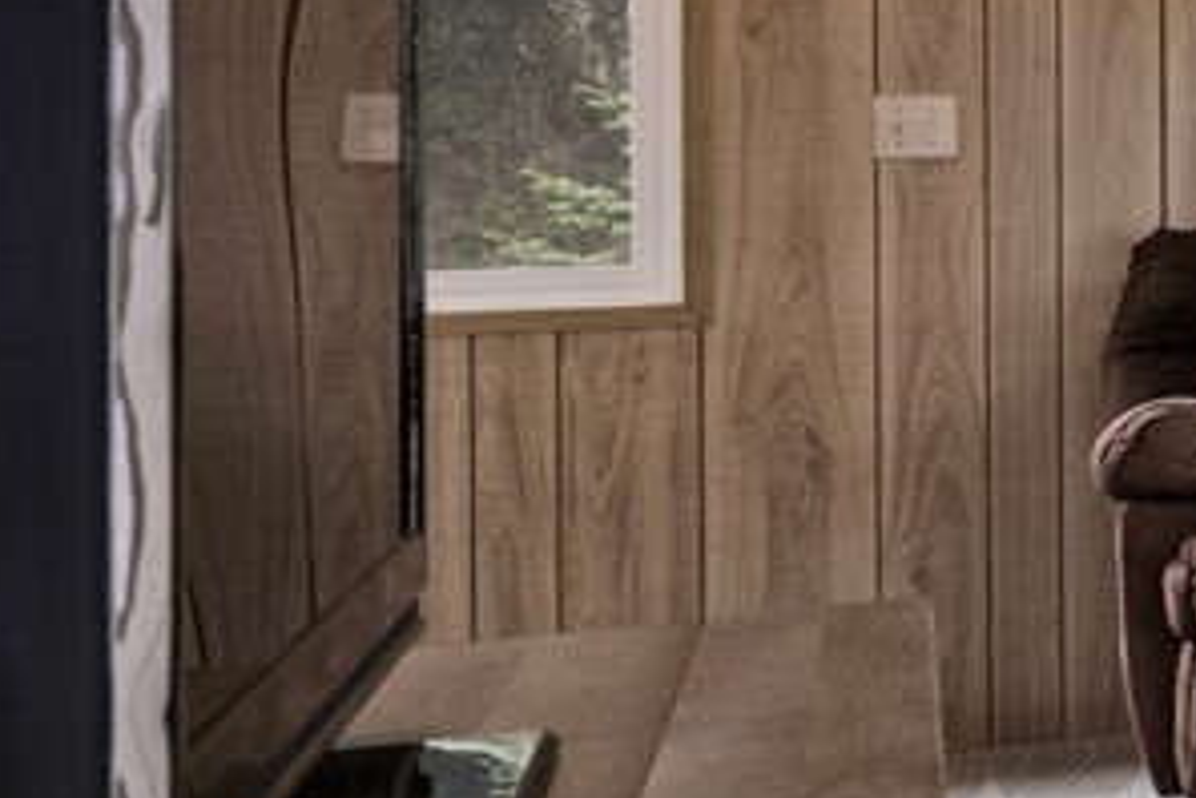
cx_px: 3191
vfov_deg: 16.9
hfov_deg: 13.3
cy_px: 99
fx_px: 2658
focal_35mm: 80
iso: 400
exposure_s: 1/20
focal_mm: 14
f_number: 9
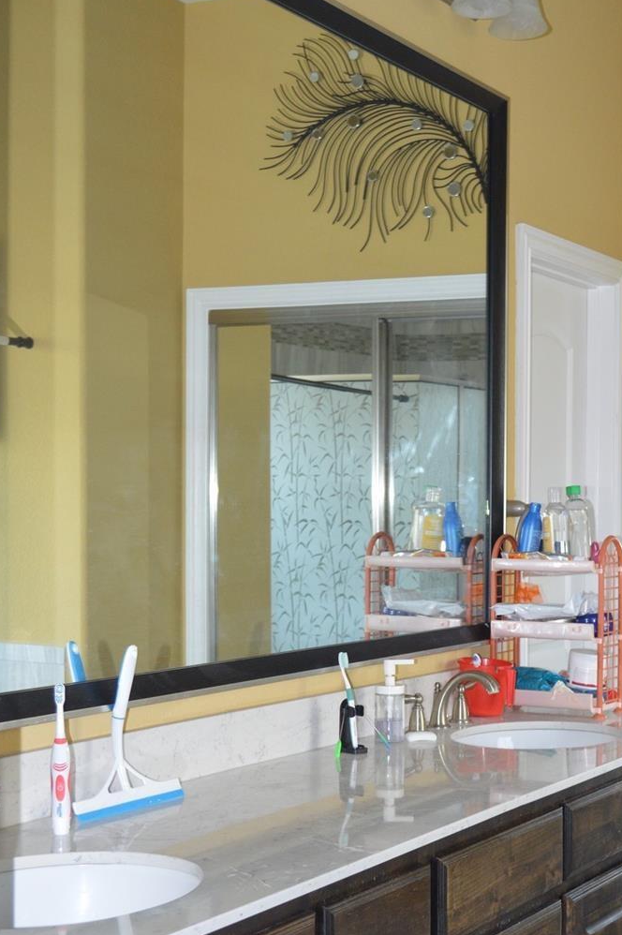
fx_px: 1557
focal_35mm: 60
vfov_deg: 33.3
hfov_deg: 22.4
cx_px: 451
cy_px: 577
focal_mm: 26
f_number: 4.2
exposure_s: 1/60
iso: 900
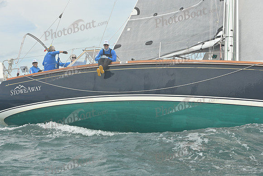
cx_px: 132
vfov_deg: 17.5
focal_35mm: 78
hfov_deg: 26.0
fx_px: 570
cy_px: 88
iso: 320
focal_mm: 78
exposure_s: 1/1250
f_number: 8
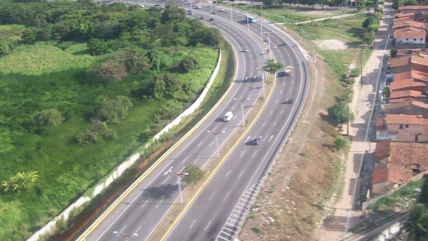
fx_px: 522
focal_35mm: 46
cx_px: 234
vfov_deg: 26.0
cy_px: 120
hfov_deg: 44.5
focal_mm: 6
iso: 80
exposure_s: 1/126
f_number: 2.7
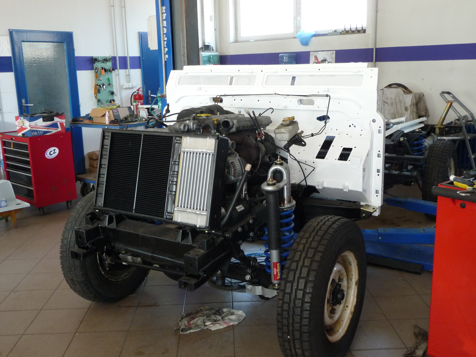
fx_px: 495
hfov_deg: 51.4
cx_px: 238
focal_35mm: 36
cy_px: 178
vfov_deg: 39.7
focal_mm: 6
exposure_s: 1/30
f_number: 3.7
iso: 250
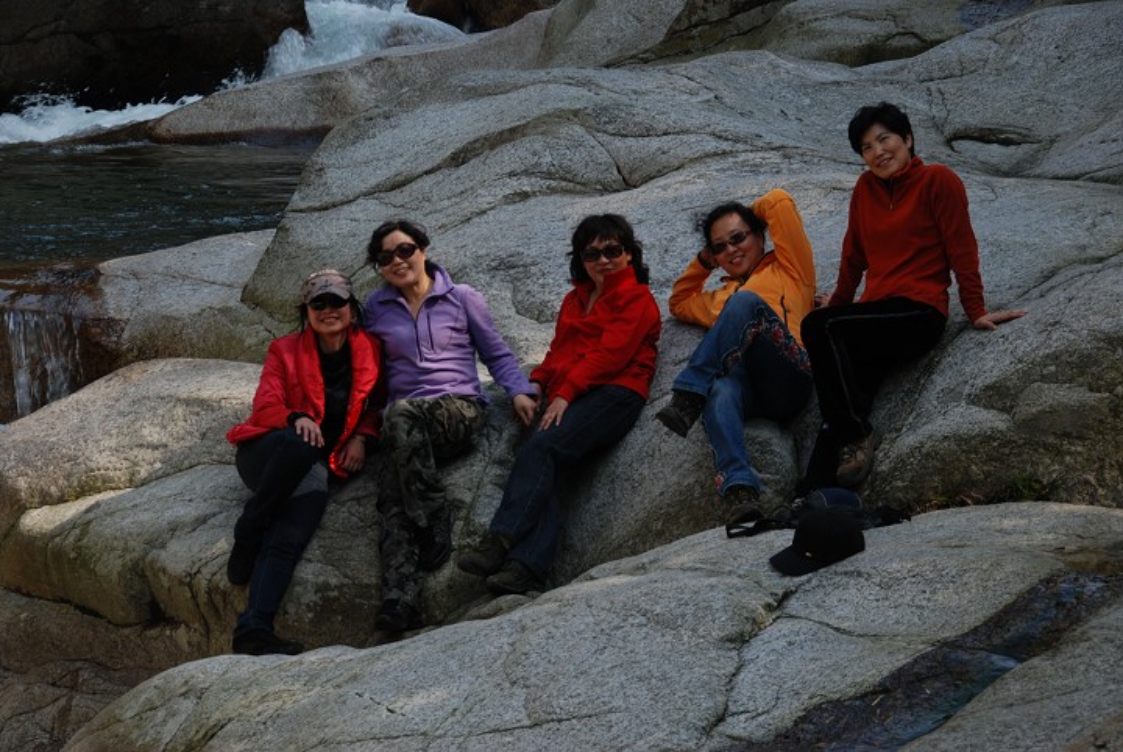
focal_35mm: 135
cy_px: 376
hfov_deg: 15.2
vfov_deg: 10.2
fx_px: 4216
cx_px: 562
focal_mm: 90
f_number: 8
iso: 100
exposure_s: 1/100
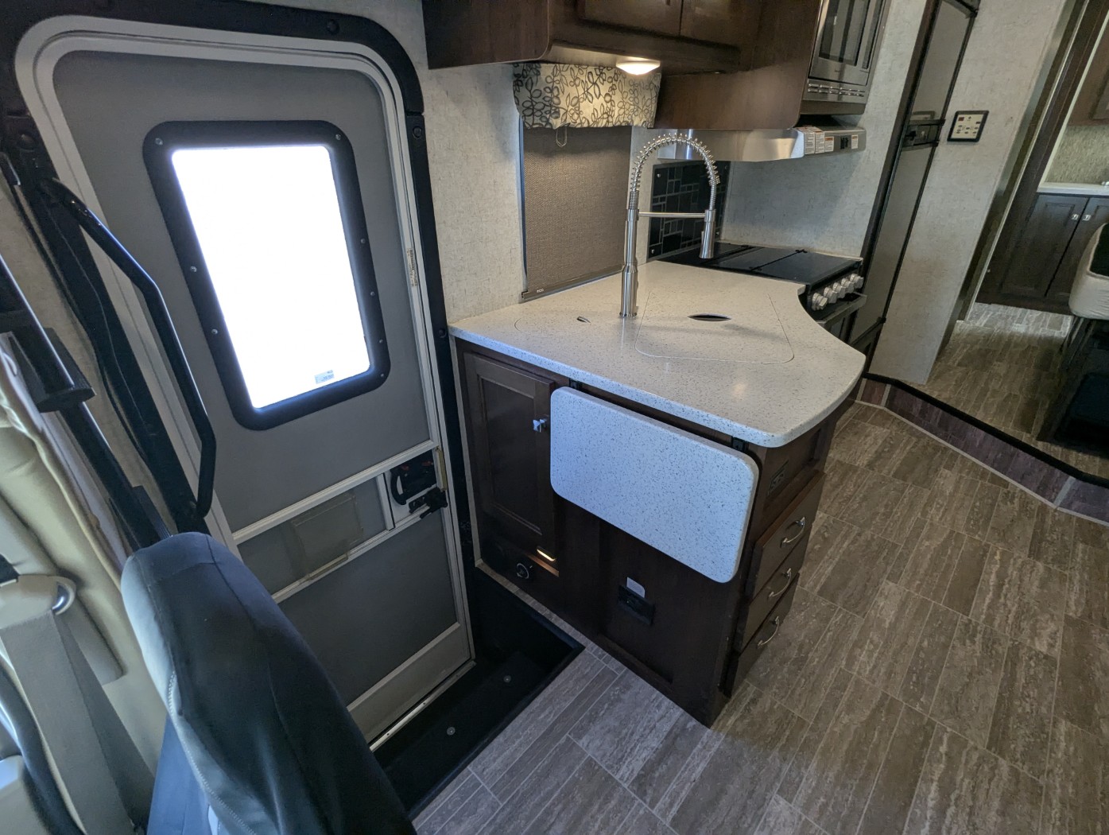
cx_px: 554
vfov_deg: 78.2
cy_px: 418
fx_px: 513
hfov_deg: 94.4
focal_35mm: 16
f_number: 2.2
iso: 183
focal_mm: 2.35
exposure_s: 1/163
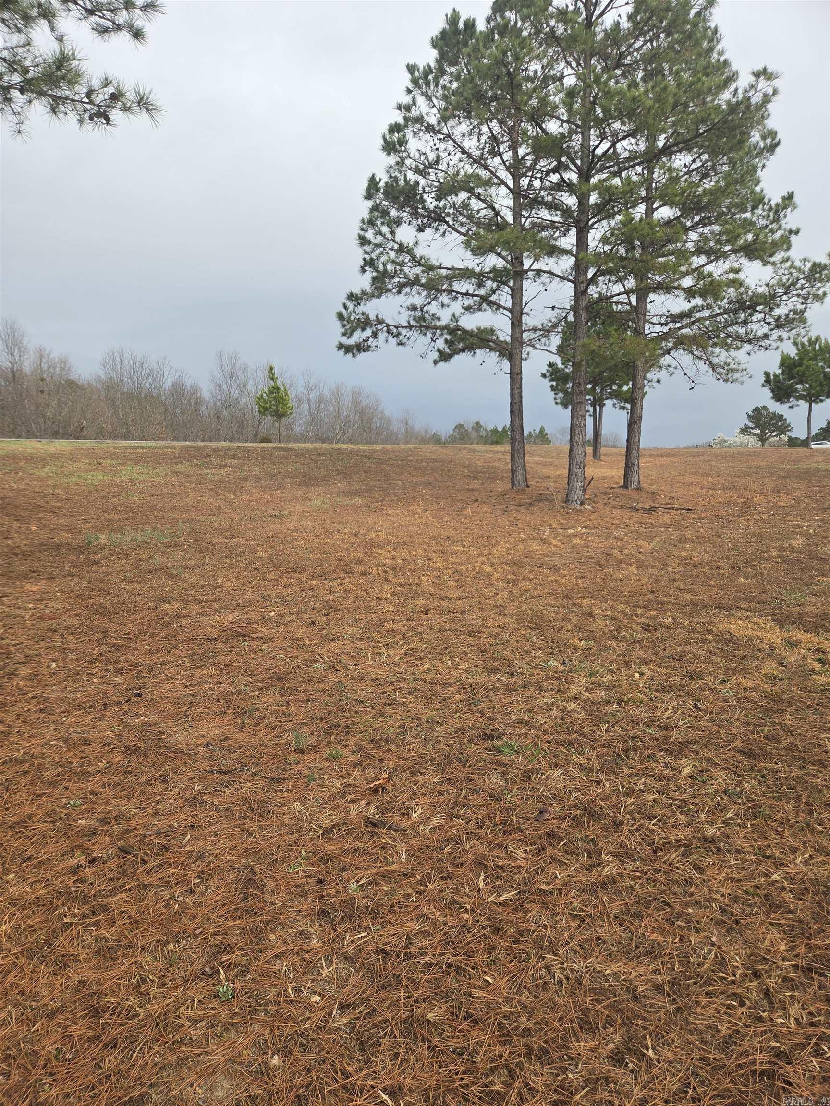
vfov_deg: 73.9
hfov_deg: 58.9
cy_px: 553
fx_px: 735
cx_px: 415
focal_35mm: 23
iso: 80
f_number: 1.8
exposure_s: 1/2417
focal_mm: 5.4
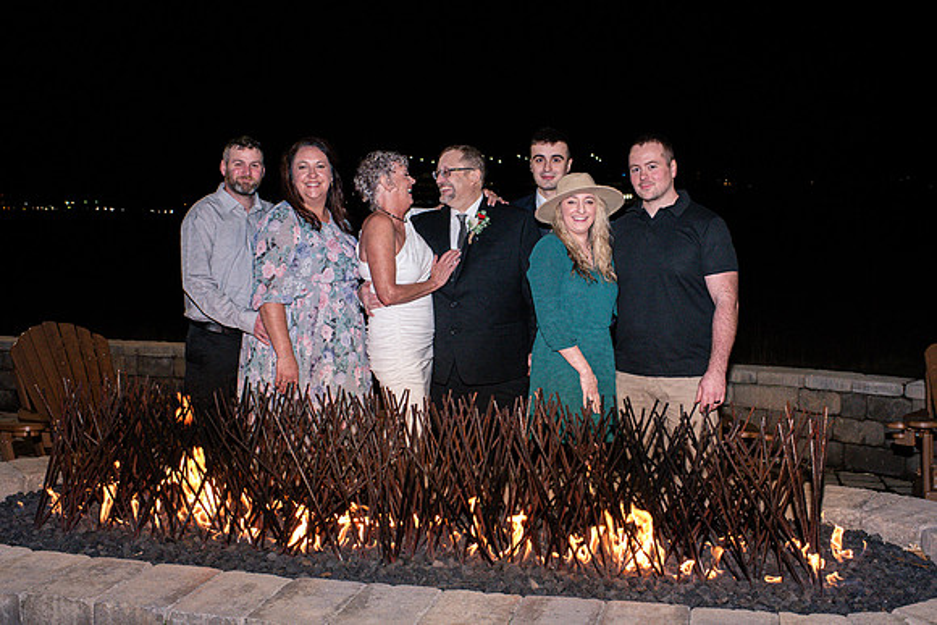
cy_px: 307
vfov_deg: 34.9
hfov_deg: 50.4
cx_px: 495
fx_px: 995
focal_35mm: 38
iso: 2500
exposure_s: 1/200
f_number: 5.6
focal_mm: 35
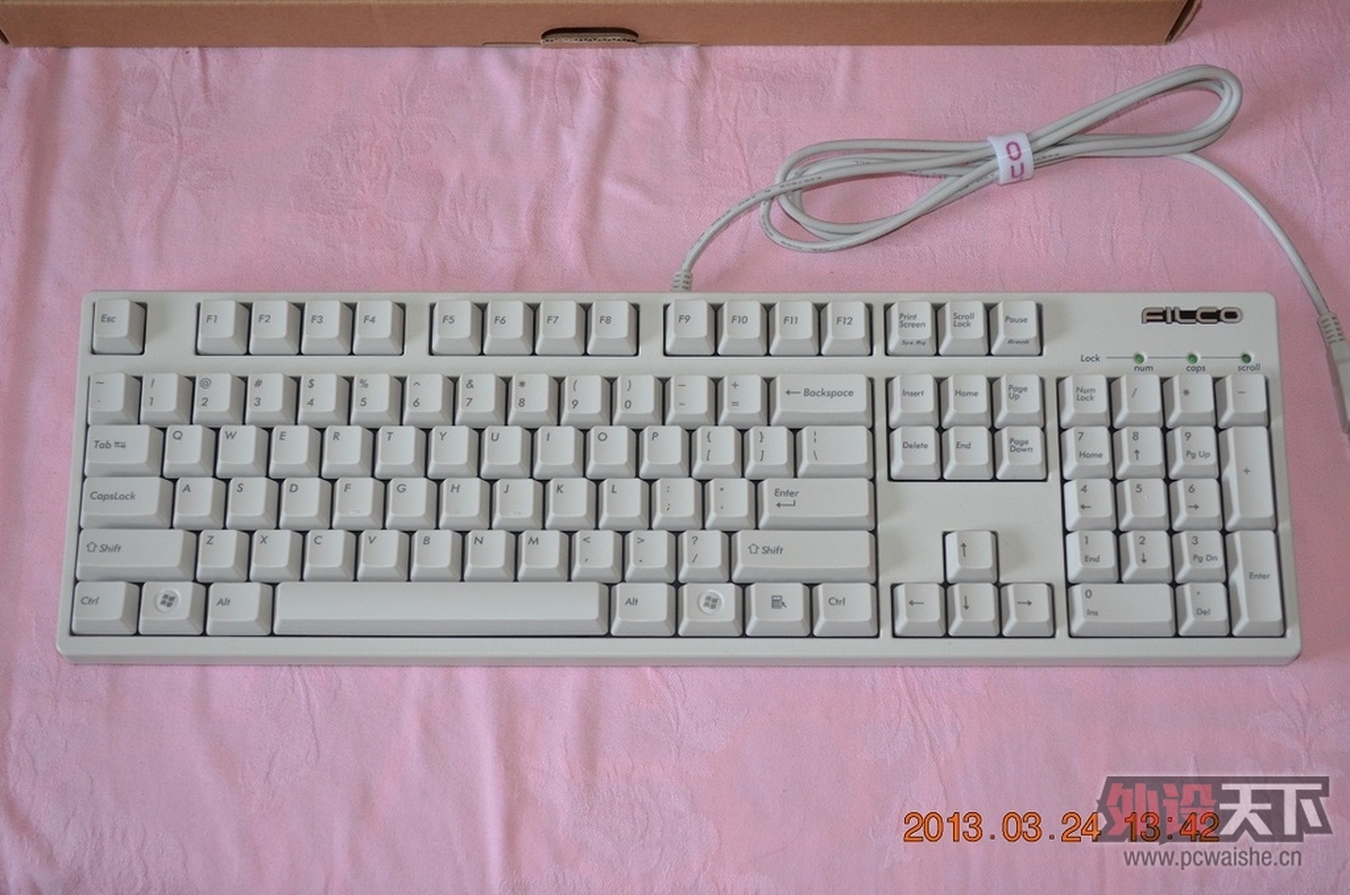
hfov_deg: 35.1
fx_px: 2134
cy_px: 448
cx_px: 675
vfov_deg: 23.7
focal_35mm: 57
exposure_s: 1/60
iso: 1400
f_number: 5
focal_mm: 38
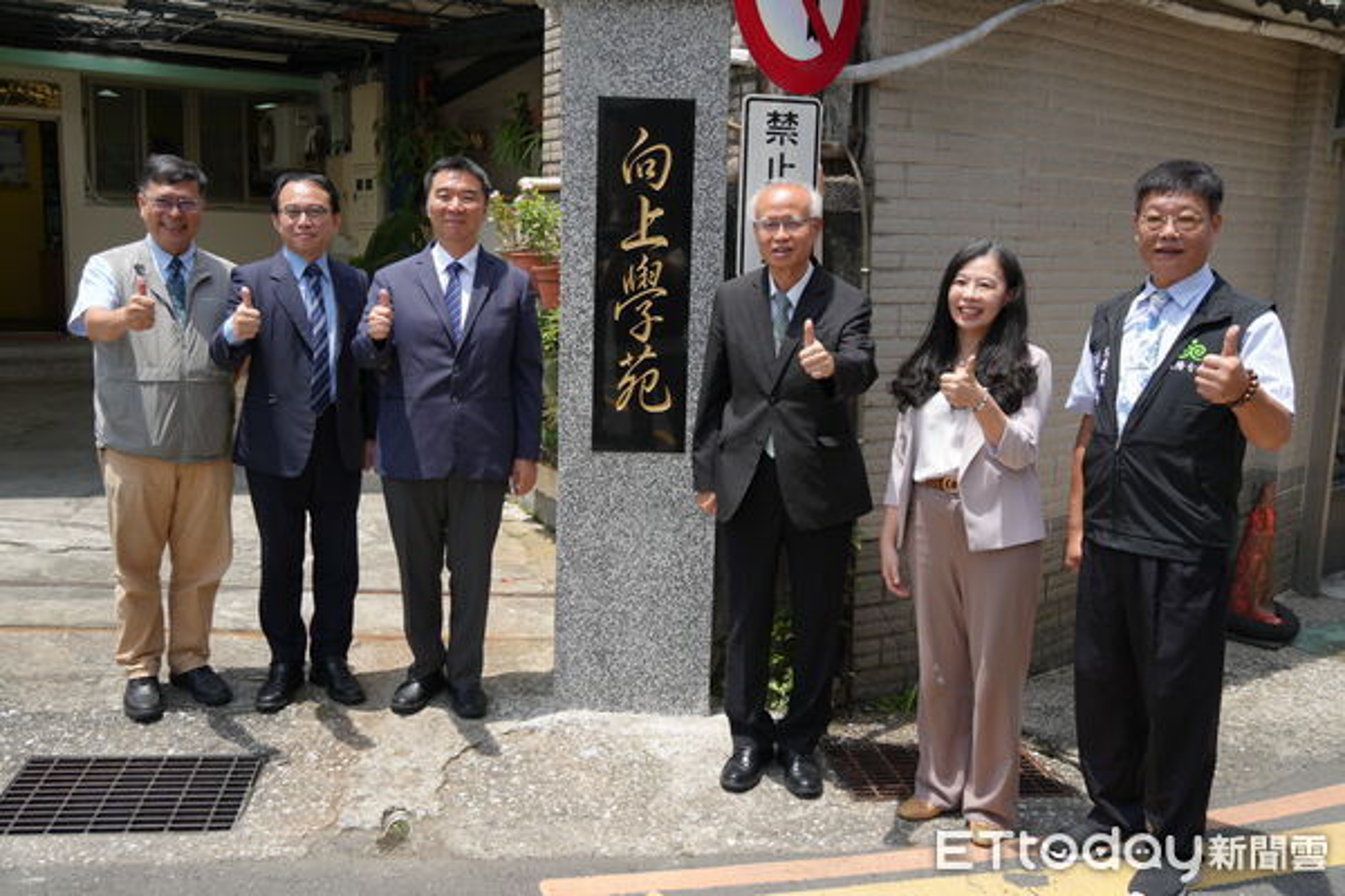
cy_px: 448
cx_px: 672
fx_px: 1289
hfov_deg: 55.1
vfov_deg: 38.4
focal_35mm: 34
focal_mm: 23
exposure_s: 1/500
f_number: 4.5
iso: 100
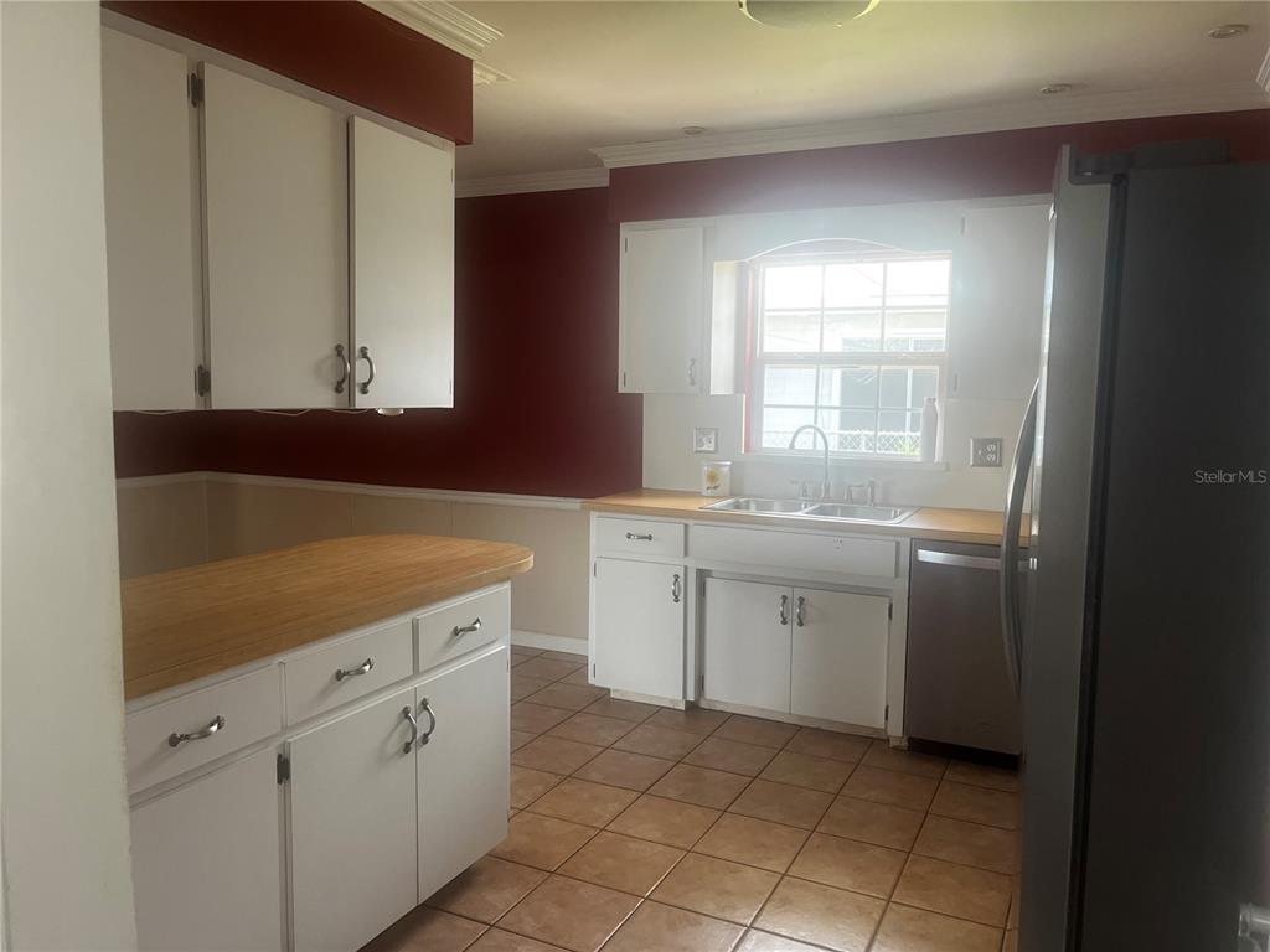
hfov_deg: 67.3
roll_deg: -1.2
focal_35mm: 26
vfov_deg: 53.1
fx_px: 954
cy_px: 476
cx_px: 635
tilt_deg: -7.4
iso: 125
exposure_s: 1/114
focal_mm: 5.1
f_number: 1.6
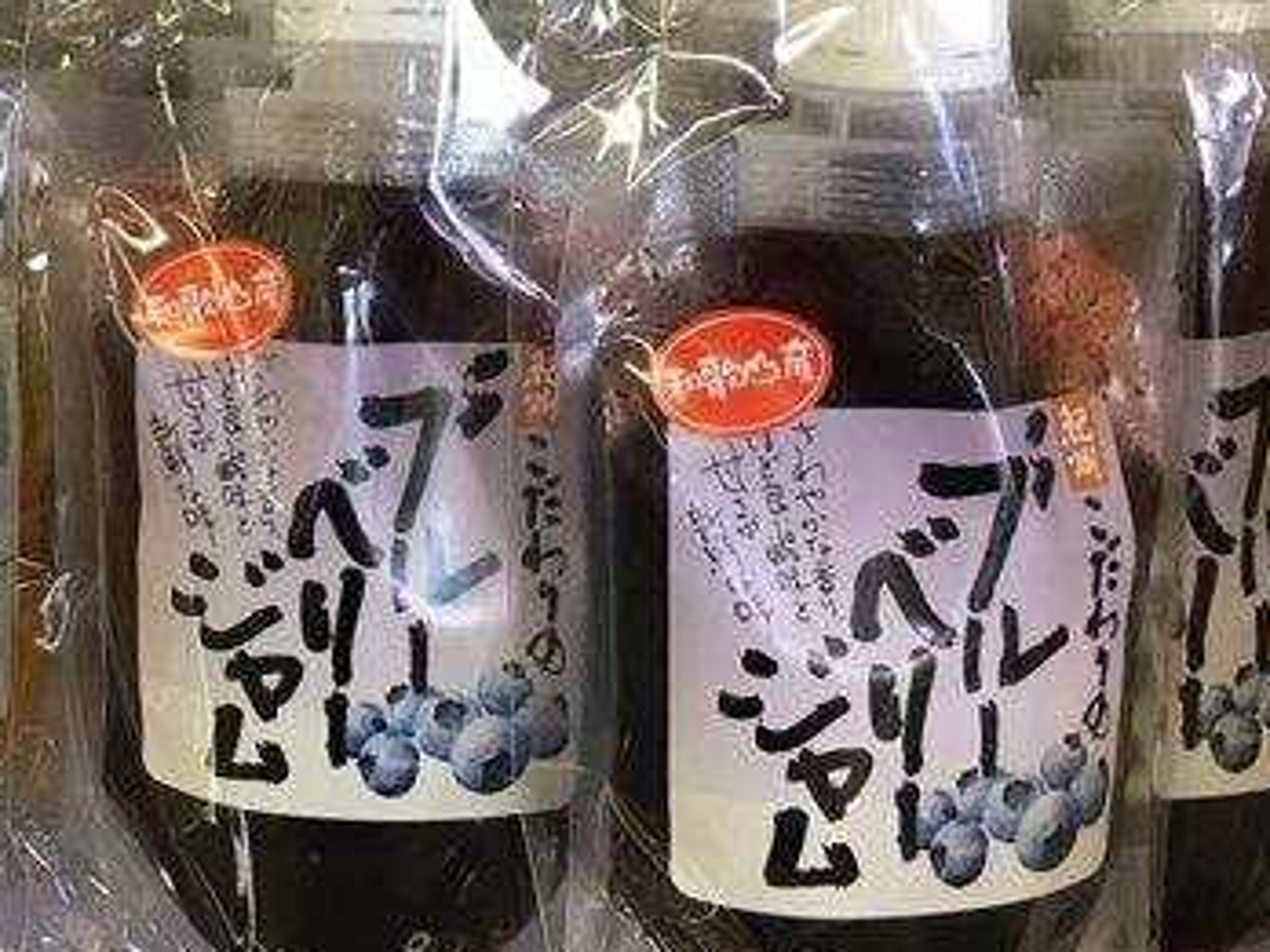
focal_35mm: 68
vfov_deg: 21.0
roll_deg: +0.5
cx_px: 2
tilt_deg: -11.3
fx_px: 2495
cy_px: 46
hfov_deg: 27.0
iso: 80
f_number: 2.2
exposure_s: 1/30
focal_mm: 4.15
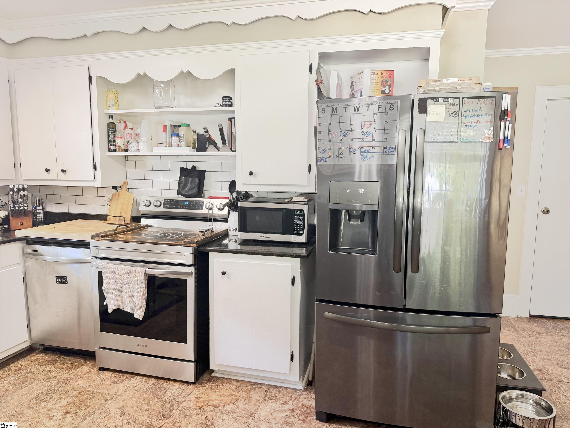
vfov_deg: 56.8
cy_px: 214
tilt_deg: -7.0
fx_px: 395
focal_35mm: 24
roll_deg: +0.3
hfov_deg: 71.6
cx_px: 285
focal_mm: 6.76
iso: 160
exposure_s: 1/60
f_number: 1.78
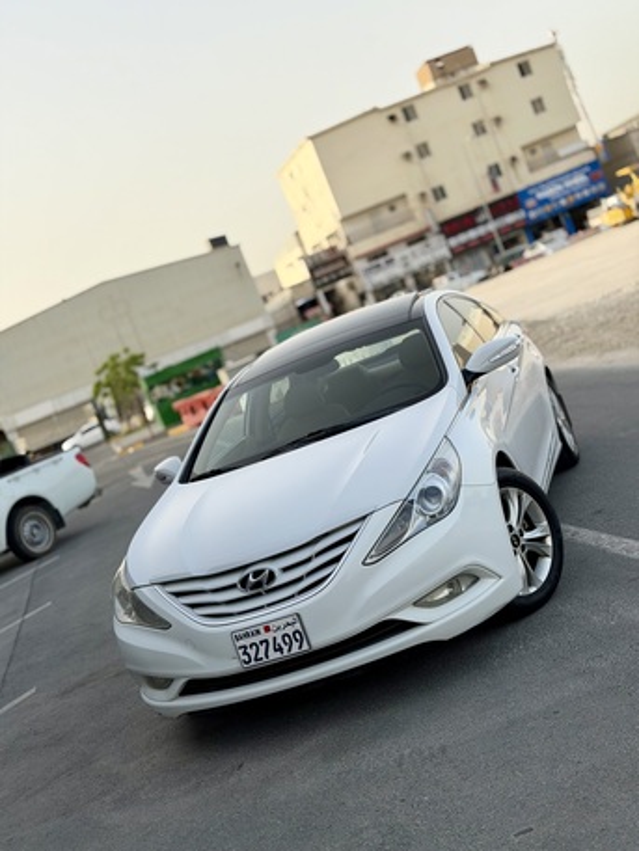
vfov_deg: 39.6
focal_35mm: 48
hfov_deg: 30.3
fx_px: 1181
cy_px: 426
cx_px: 320
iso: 64
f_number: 1.78
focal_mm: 6.76
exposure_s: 1/1795
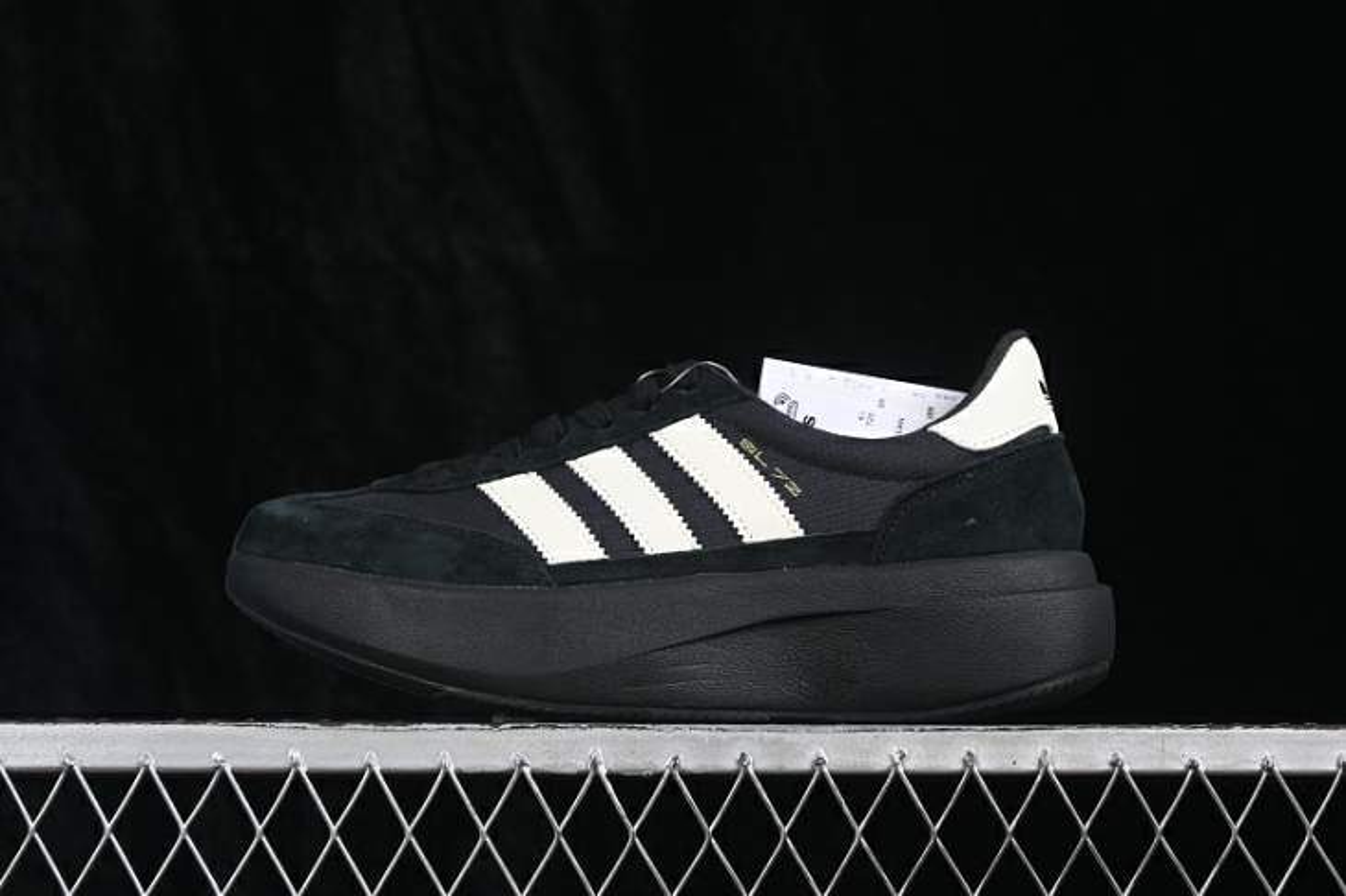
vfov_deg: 18.2
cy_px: 448
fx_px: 2803
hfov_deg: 27.0
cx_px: 673
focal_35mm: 75
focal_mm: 50
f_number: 6.3
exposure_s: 1/60
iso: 160
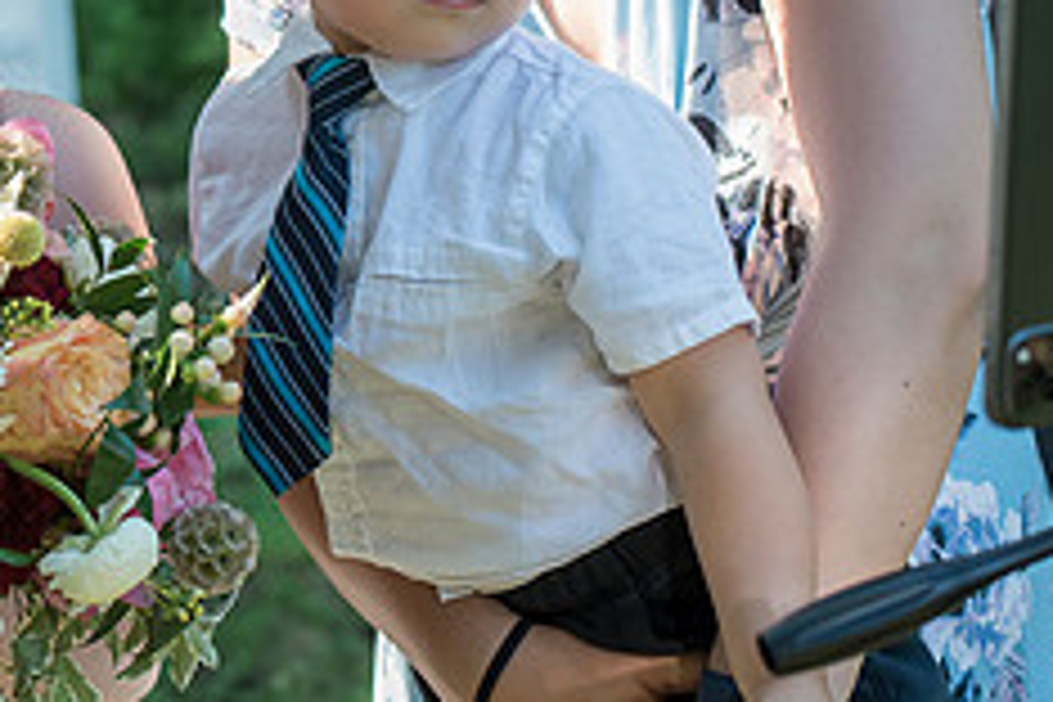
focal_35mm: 124
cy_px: -115
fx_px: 3627
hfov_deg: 15.9
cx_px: -171
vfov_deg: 10.9
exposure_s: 1/640
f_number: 4
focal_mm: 50
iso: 1000
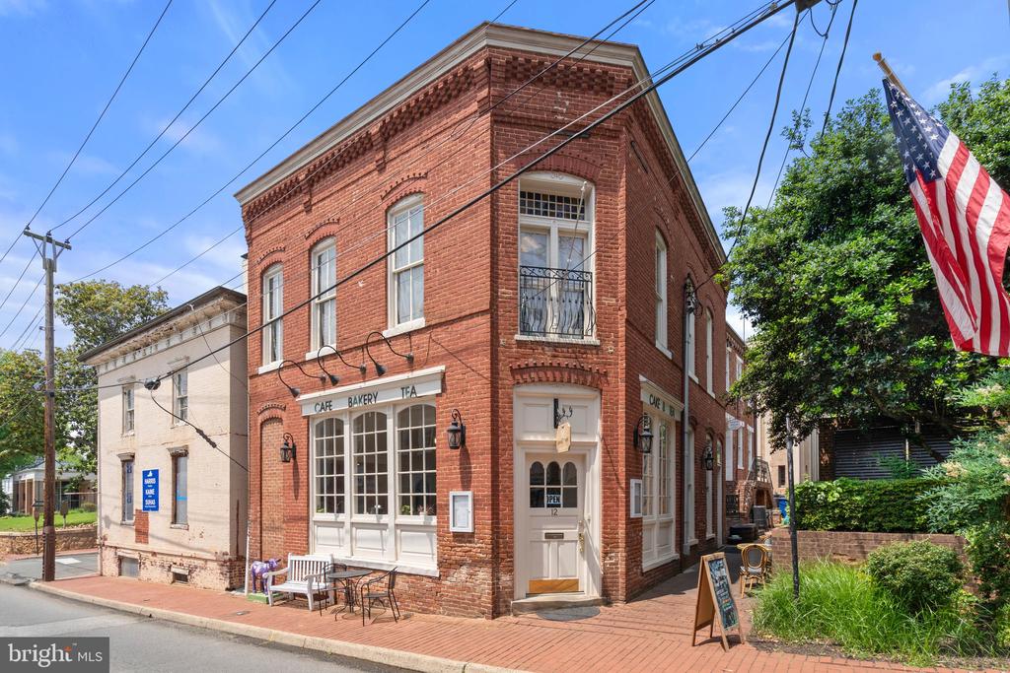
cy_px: 336
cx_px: 505
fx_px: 449
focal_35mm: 16
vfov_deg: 73.8
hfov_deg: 96.7
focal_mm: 16
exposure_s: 1/200
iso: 250
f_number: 13
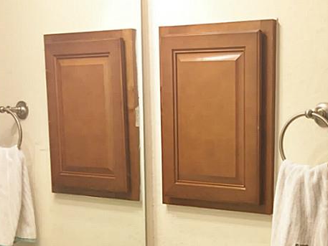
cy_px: 217
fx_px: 616
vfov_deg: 22.1
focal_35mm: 65
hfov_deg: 28.5
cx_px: 304
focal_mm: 4.15
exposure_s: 1/30
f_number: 2.2
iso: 64
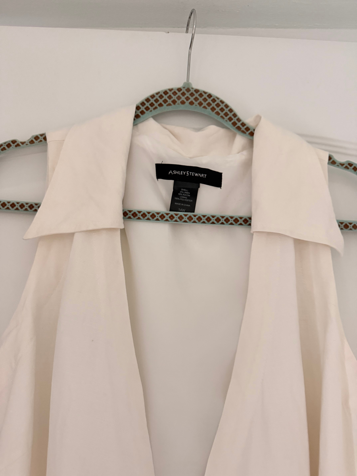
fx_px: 330
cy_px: 238
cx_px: 178
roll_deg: -0.2
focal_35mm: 24
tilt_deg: +12.0
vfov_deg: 71.6
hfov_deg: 56.8
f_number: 1.78
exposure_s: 1/60
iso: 500
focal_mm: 6.76
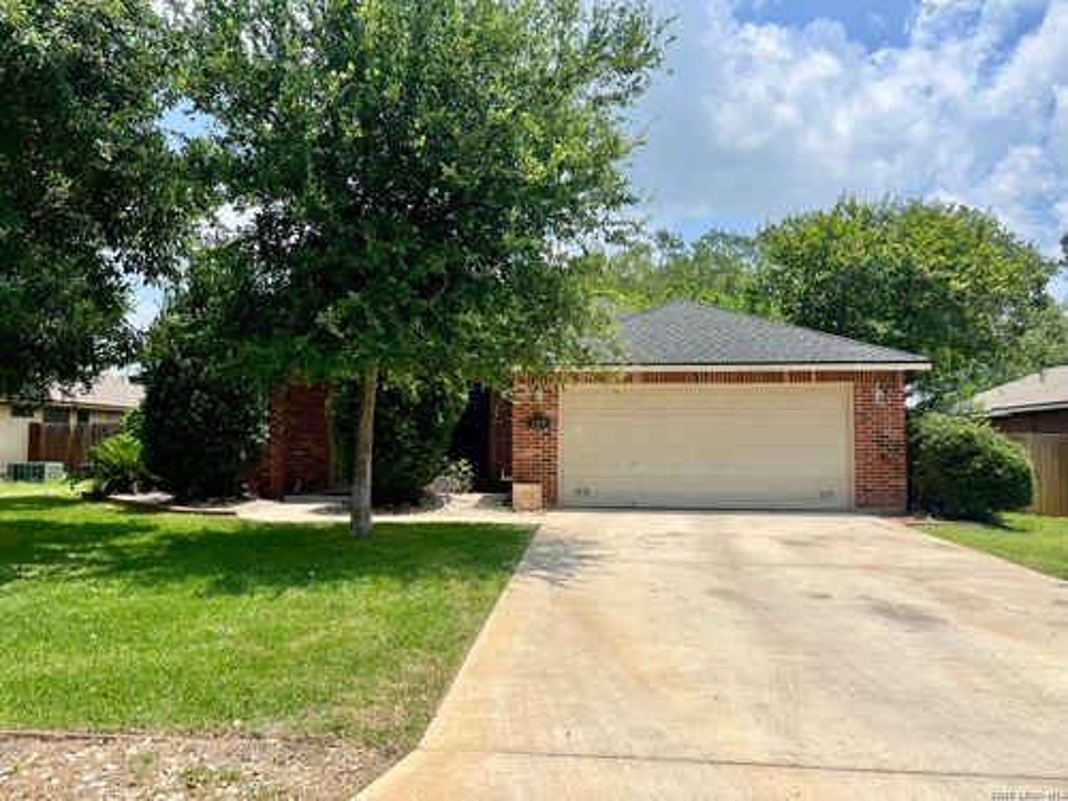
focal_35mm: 26
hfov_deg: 67.3
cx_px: 534
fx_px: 802
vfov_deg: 53.1
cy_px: 400
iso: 50
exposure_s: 1/5076
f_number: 1.5
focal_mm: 5.7
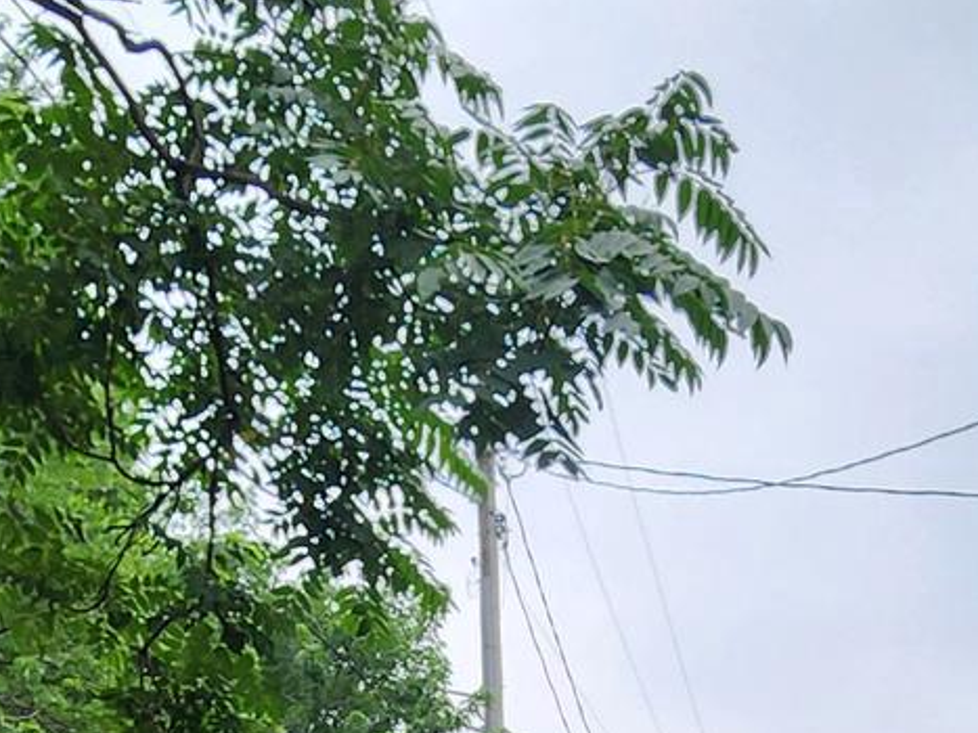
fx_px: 1610
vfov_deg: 21.9
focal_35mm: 57
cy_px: 1062
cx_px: 302
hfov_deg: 33.4
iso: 50
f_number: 2.2
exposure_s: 1/241
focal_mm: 2.2
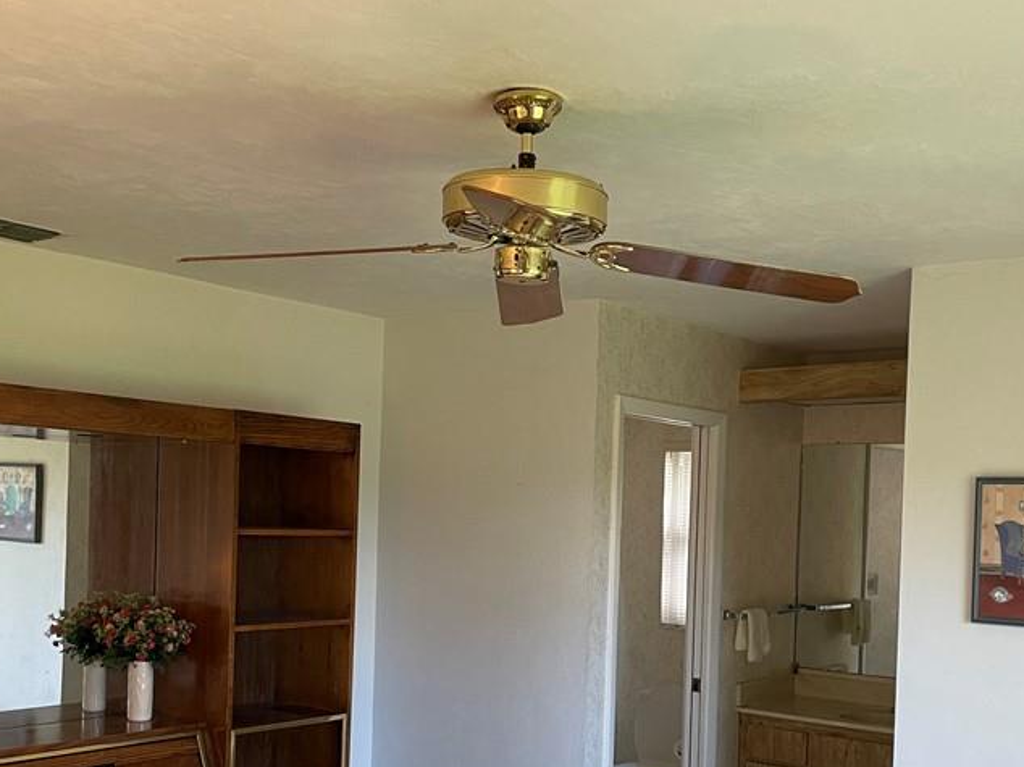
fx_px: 1242
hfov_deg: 44.7
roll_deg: -2.4
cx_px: 594
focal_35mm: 42
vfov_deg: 33.8
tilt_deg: -2.3
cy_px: 552
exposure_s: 1/60
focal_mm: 4.2
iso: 160
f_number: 1.6
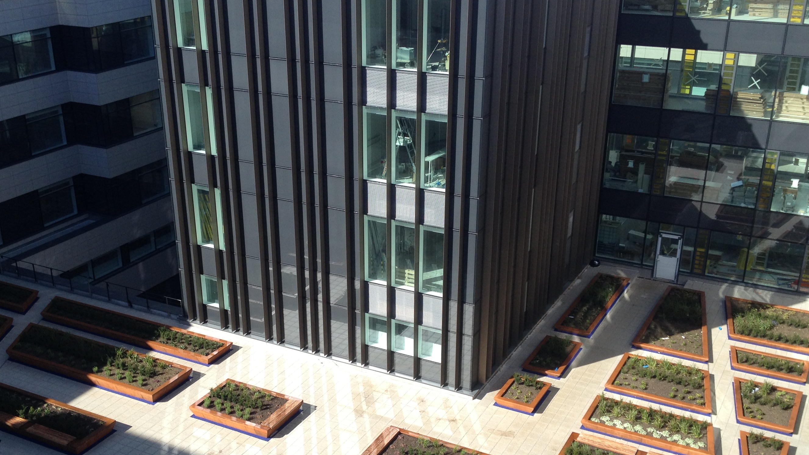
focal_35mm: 47
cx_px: 361
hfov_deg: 43.7
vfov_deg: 25.3
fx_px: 1008
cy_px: 295
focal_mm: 4.28
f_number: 2.4
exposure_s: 1/778
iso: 50
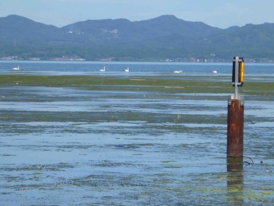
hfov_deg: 7.6
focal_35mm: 260
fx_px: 2059
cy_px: 103
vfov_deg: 5.7
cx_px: 137
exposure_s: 1/320
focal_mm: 22.8
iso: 100
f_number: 5.9
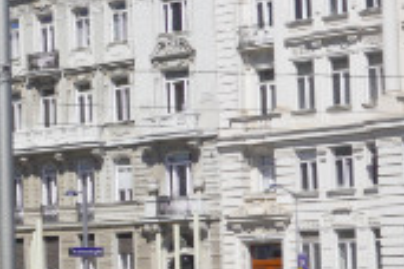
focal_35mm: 147
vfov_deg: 9.3
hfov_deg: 11.8
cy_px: 209
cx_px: -517
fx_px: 1653
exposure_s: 1/250
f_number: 10
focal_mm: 21
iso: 100
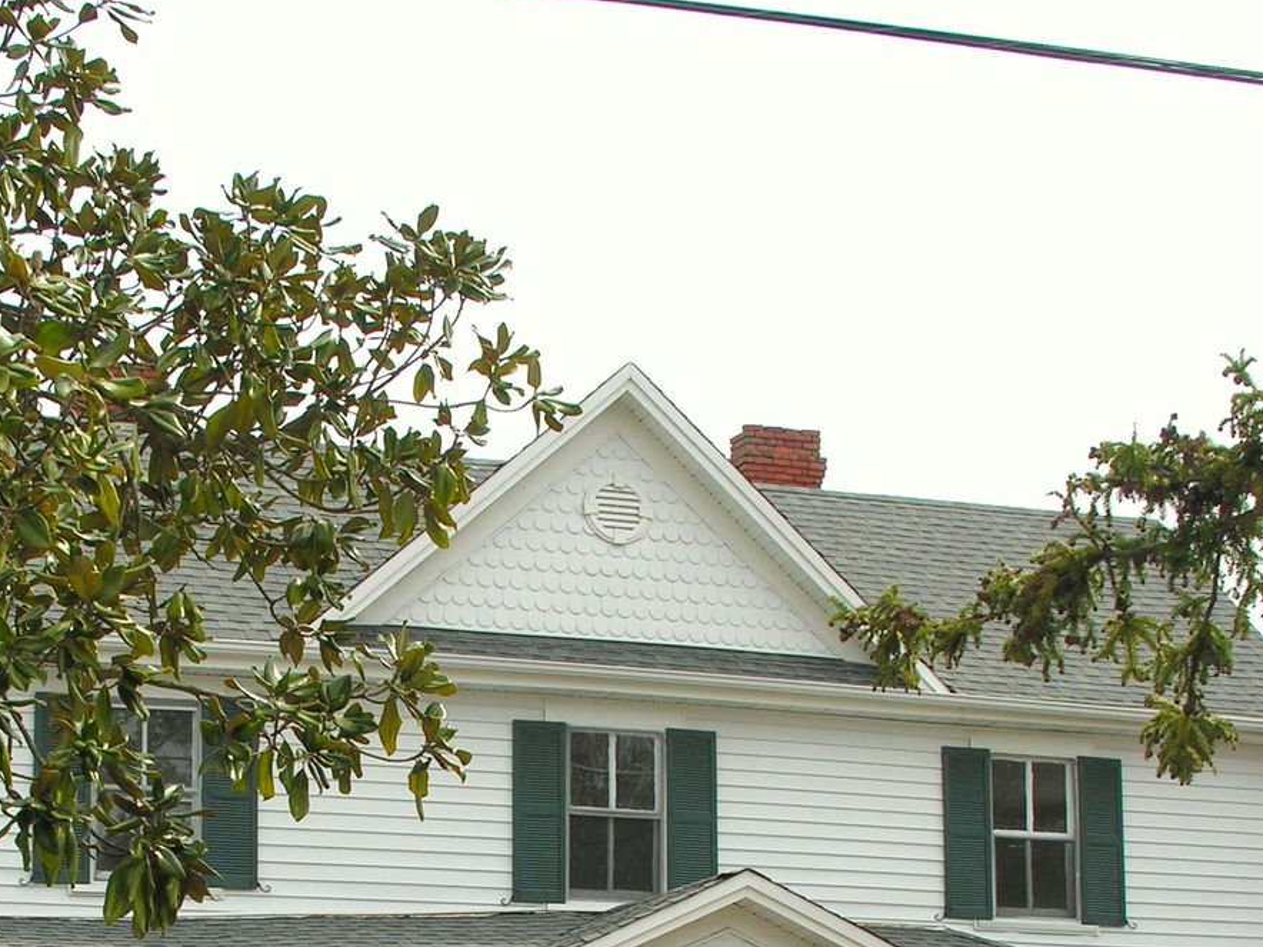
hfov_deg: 25.6
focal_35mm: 76
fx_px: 2773
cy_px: 1018
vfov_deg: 18.7
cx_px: 447
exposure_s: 1/245
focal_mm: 8.9
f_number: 6.3
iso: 50
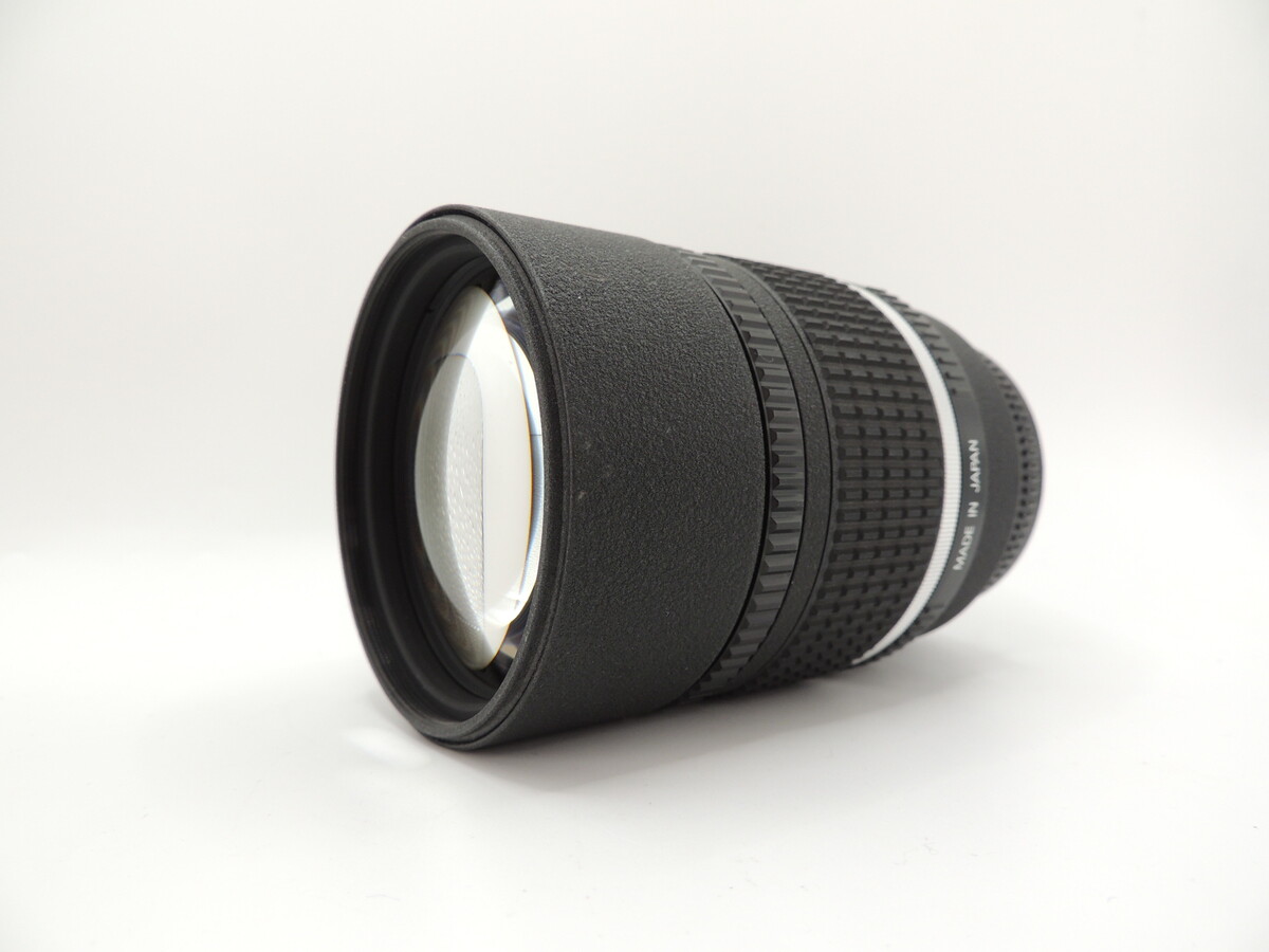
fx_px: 880
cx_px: 634
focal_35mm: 24
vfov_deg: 56.8
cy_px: 476
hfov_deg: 71.6
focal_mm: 4.3
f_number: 3
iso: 125
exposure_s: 1/30
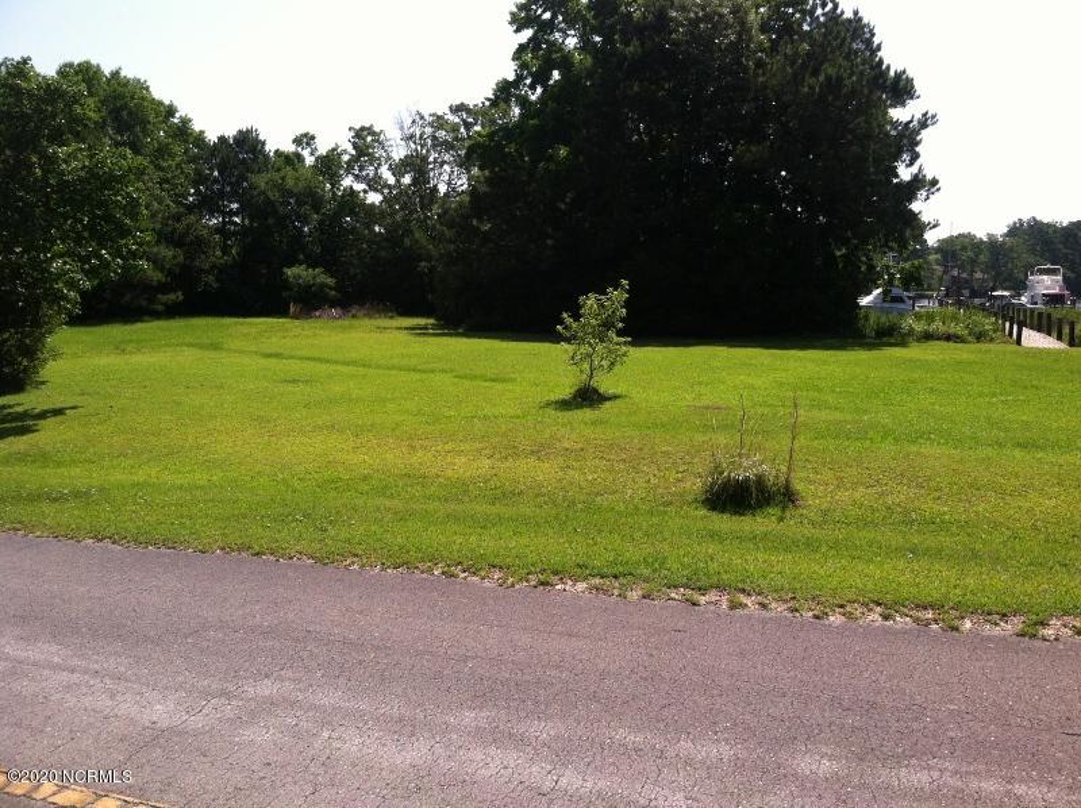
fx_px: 1092
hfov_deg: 52.7
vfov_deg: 40.6
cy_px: 404
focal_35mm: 35
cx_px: 540
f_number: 2.8
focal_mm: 3.85
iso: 80
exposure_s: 1/882
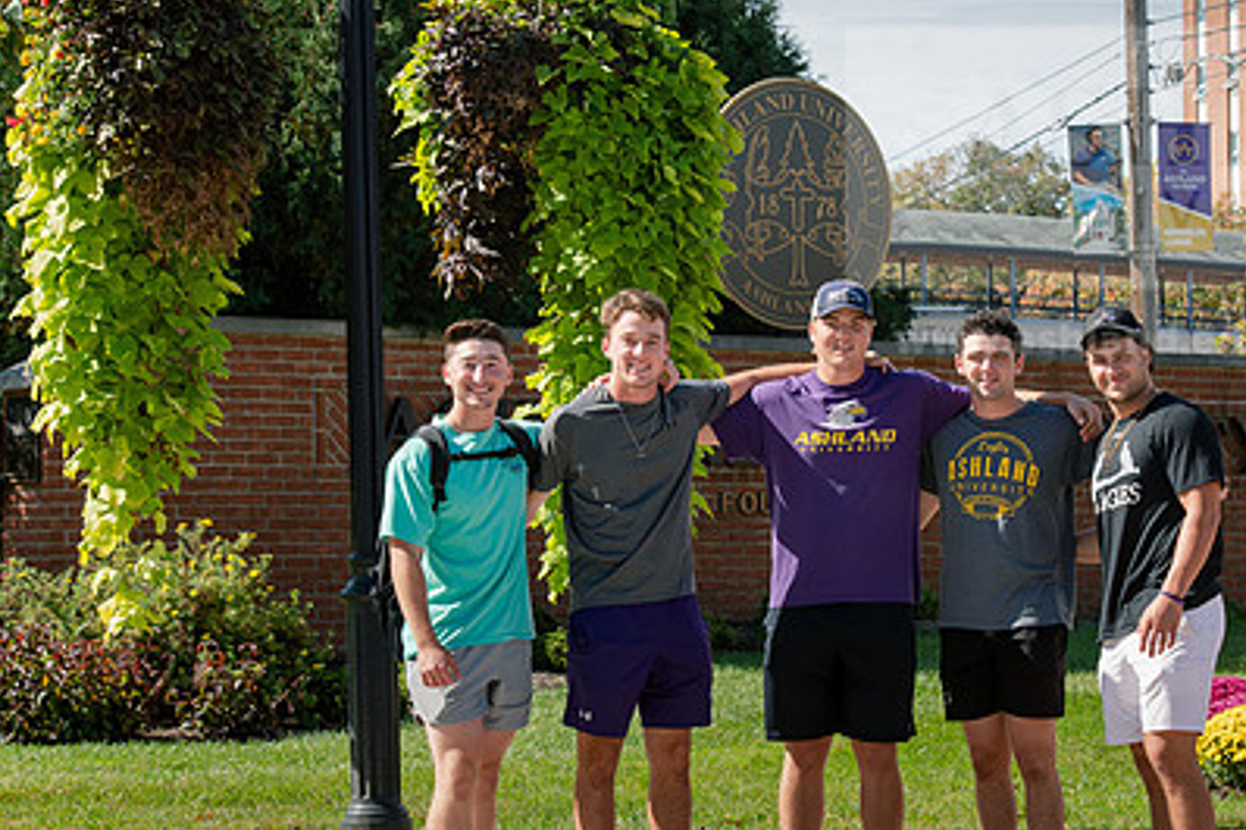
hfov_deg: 16.5
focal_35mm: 124
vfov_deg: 11.0
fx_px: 4290
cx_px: 751
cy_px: 406
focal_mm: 85
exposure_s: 1/400
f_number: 8
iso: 250
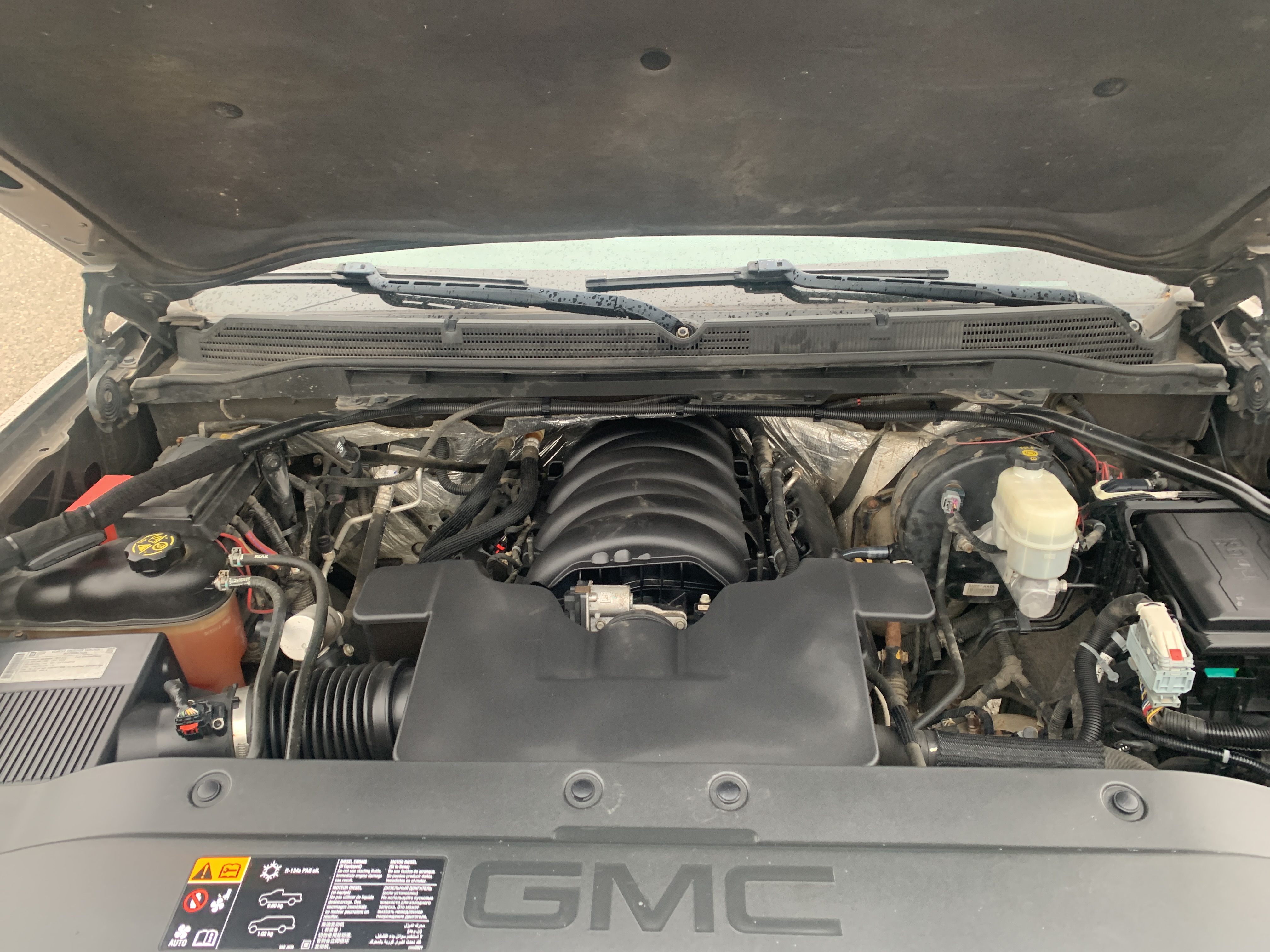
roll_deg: +0.4
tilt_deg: -31.8
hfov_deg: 67.3
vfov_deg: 53.1
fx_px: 954
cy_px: 476
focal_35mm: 26
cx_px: 635
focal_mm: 4.25
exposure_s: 1/60
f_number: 1.8
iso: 160
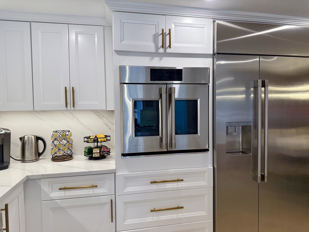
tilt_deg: -2.3
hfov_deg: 71.6
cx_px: 154
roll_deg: -0.1
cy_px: 116
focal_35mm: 24
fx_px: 214
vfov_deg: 56.8
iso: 100
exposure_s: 1/120
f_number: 1.78
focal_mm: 6.76
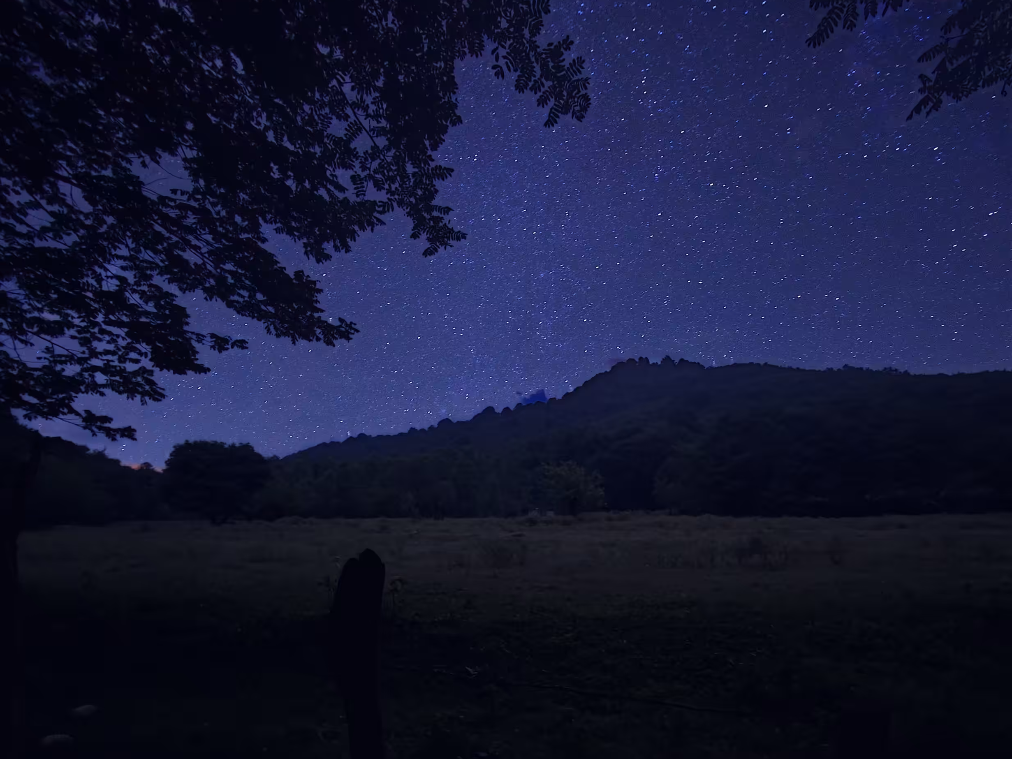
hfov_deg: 81.7
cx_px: 506
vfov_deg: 63.5
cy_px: 531
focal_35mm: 20
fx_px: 585
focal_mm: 1.65
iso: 155
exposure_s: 1/33
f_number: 2.2
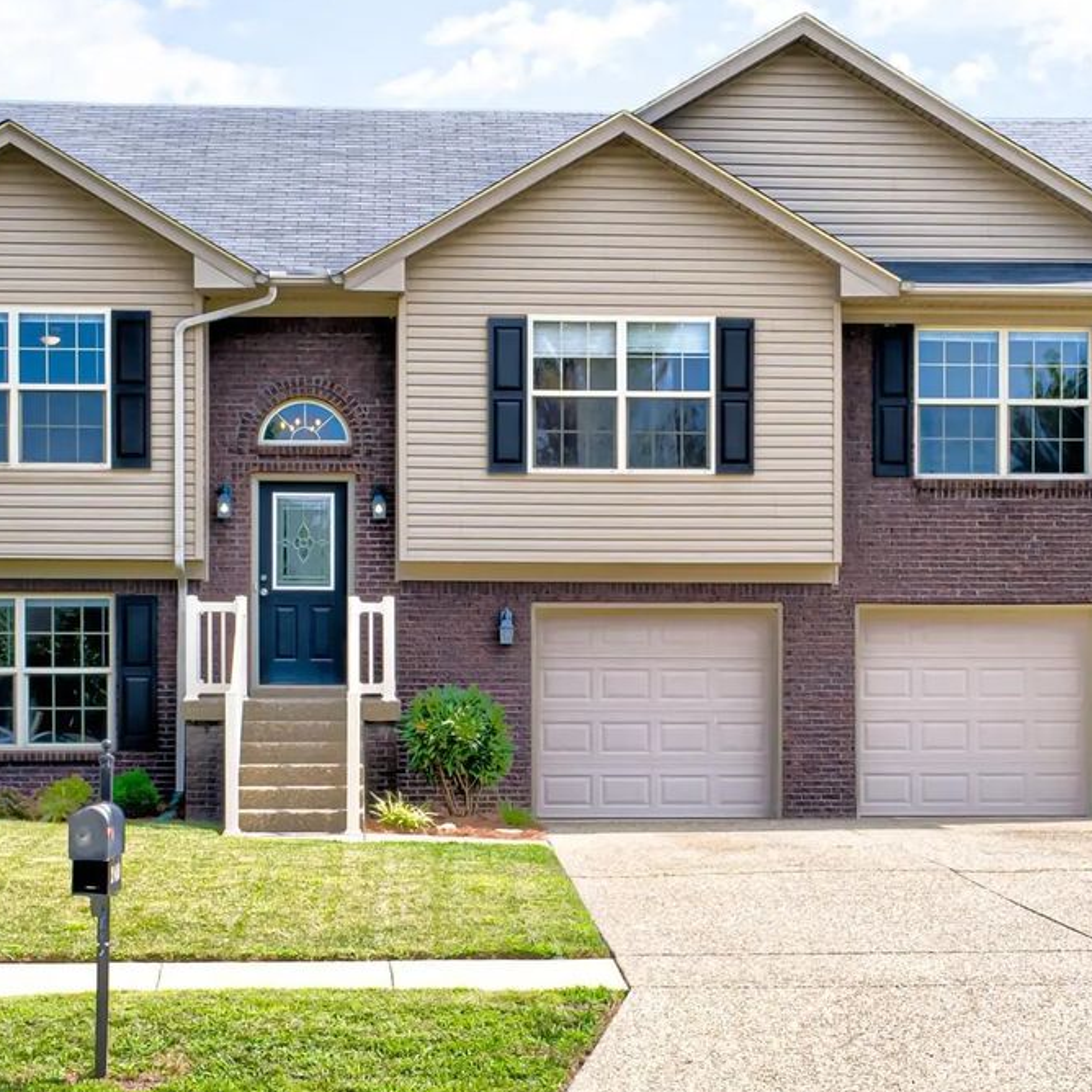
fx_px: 1856
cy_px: 546
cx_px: 505
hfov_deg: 32.8
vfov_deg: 32.8
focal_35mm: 52
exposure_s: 1/40
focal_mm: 40
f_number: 22
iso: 100
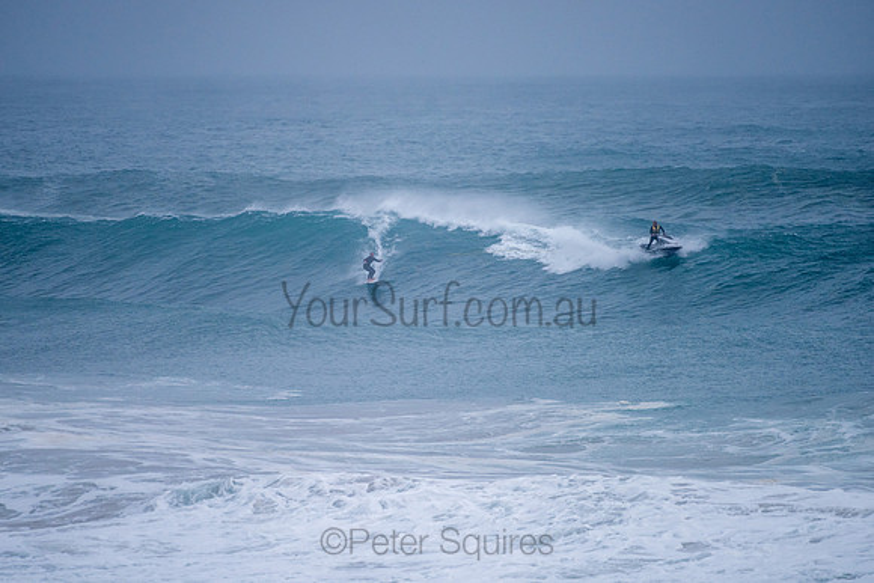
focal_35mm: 613
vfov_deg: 2.2
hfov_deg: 3.4
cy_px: 269
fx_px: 14890
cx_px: 420
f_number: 5.6
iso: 450
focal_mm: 500
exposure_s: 1/1250
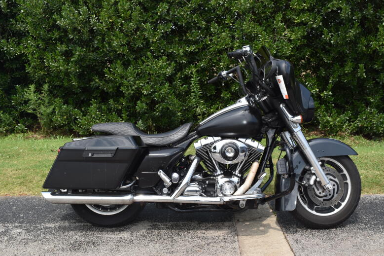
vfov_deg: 34.6
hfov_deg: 50.1
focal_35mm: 39
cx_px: 194
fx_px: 411
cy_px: 127
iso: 100
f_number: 10
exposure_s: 1/200
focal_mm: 25
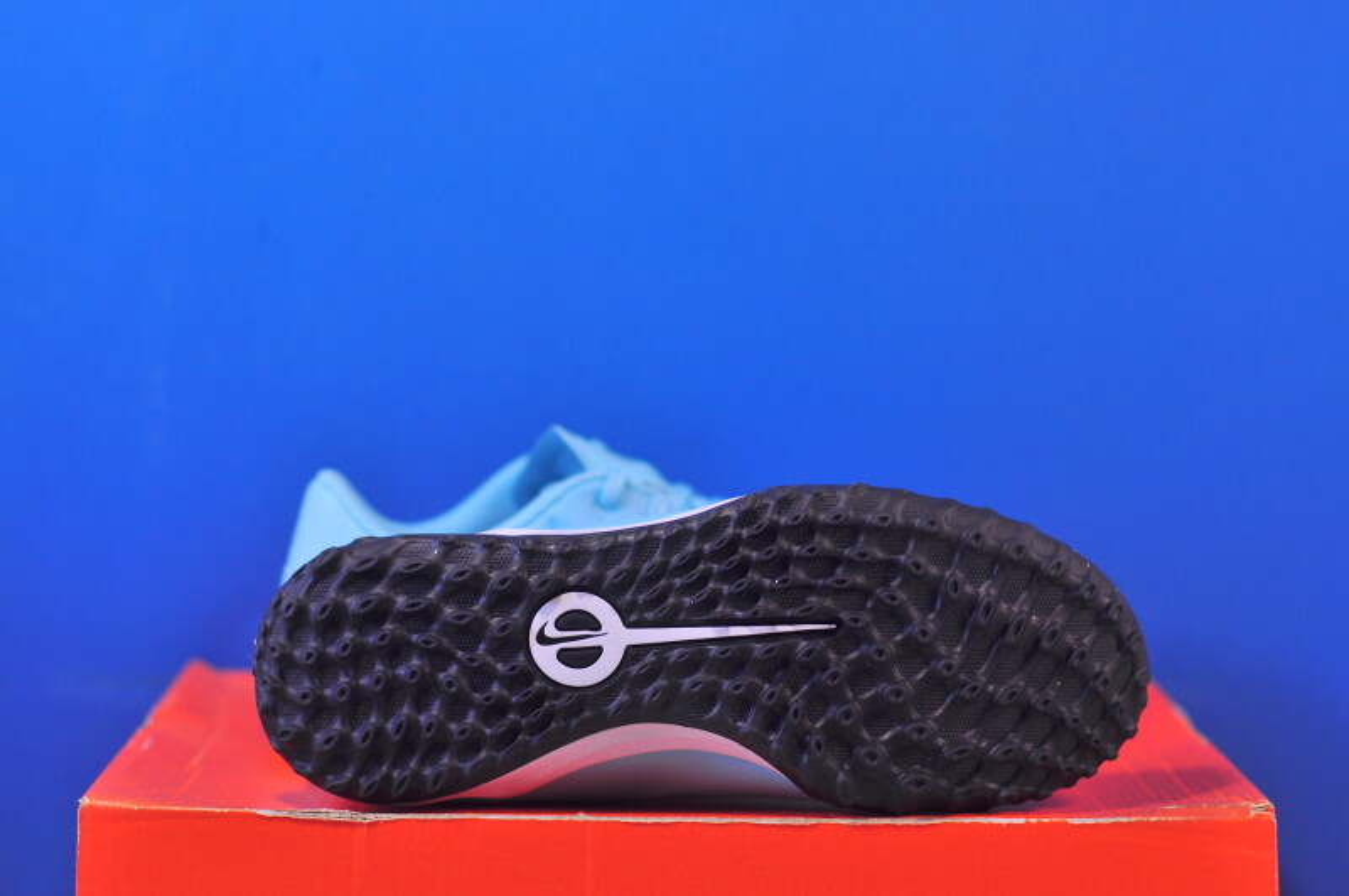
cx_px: 674
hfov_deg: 27.0
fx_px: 2806
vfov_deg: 18.1
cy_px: 448
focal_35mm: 75
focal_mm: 50
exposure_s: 1/320
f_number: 2.5
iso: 250
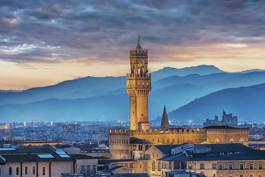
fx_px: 1635
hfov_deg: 9.3
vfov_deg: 6.2
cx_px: 139
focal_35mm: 222
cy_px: 91
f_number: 8
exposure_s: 6
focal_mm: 210
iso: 64
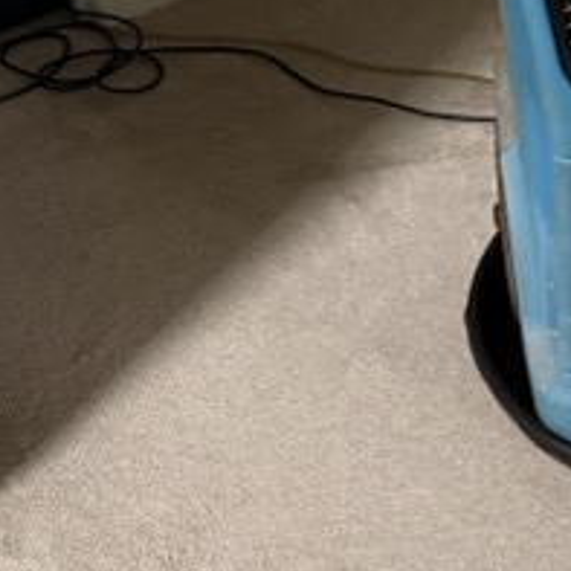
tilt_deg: -28.4
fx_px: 1288
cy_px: -23
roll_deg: +1.6
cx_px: 670
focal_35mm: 69
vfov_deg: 23.7
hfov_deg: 23.1
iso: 800
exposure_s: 1/30
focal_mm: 6.76
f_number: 1.78
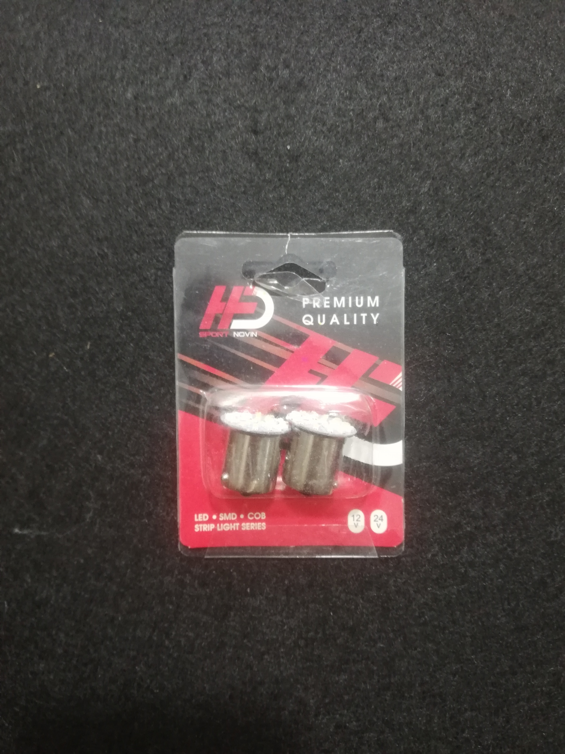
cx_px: 282
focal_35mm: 26
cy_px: 377
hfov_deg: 53.1
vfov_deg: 67.3
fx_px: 566
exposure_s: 1/20
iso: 500
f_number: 2.2
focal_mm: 3.81
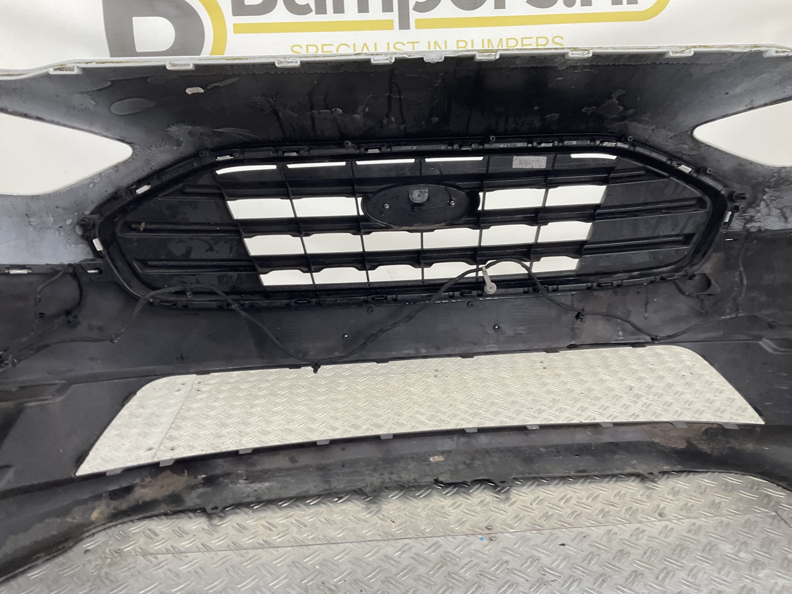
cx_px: 396
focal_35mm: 29
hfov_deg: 61.7
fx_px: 664
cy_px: 297
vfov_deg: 48.2
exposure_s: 1/100
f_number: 1.8
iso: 40
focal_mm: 3
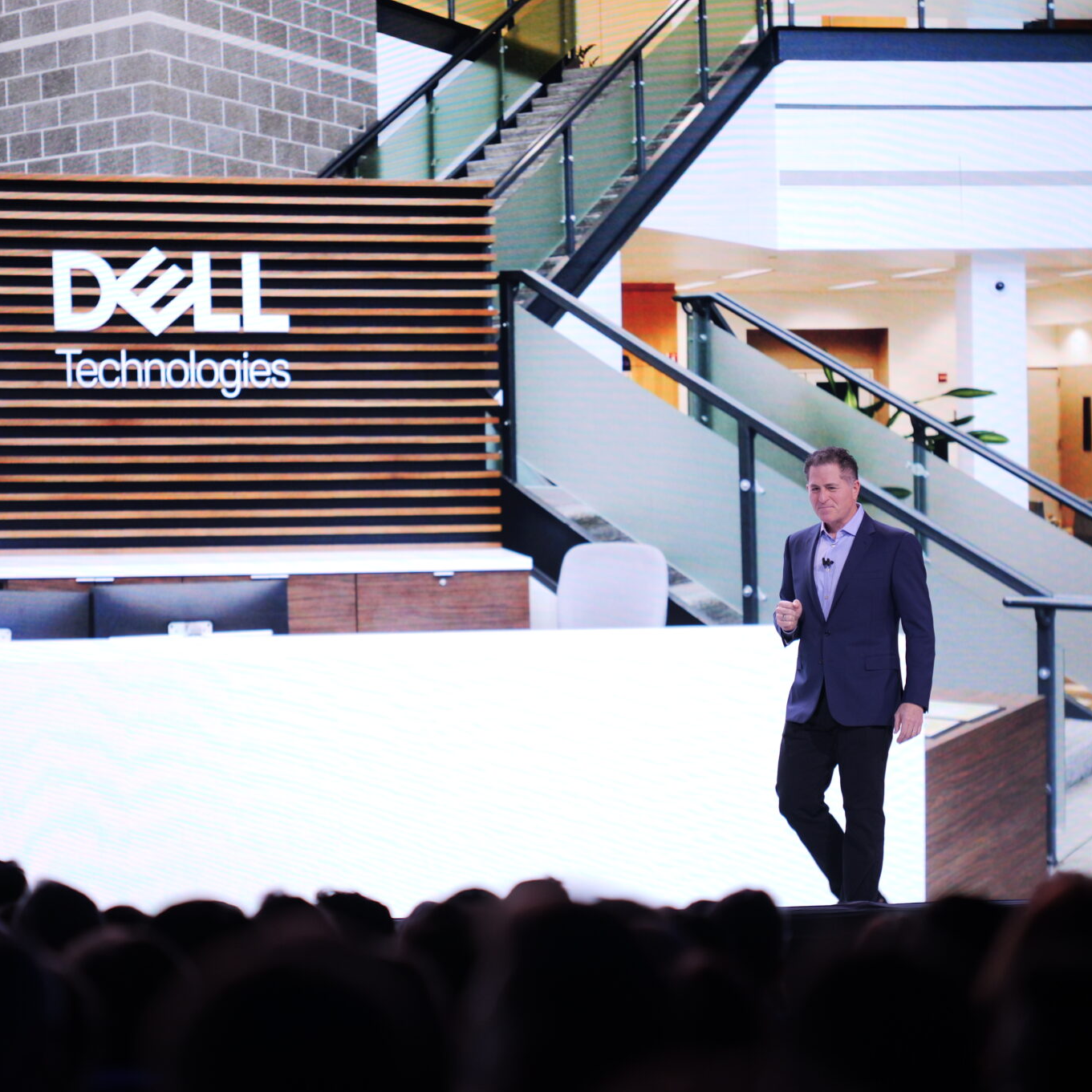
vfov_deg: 8.0
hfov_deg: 8.0
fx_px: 7852
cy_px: 547
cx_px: 574
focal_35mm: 220
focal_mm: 172
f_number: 2.8
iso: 800
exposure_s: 1/125
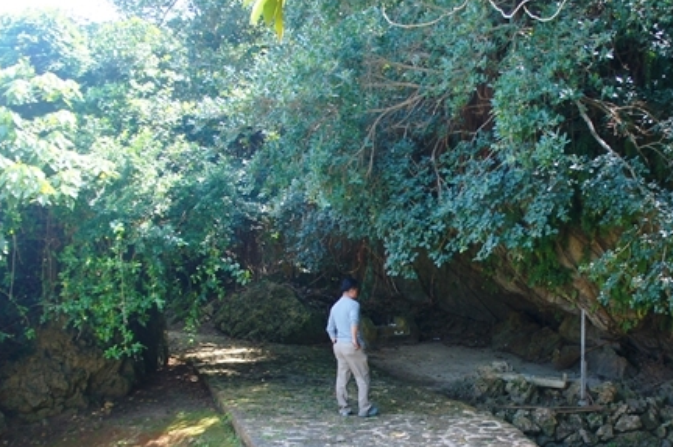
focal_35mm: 50
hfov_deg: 39.2
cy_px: 379
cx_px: 444
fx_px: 934
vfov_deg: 26.3
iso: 200
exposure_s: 1/160
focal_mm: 18
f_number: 4
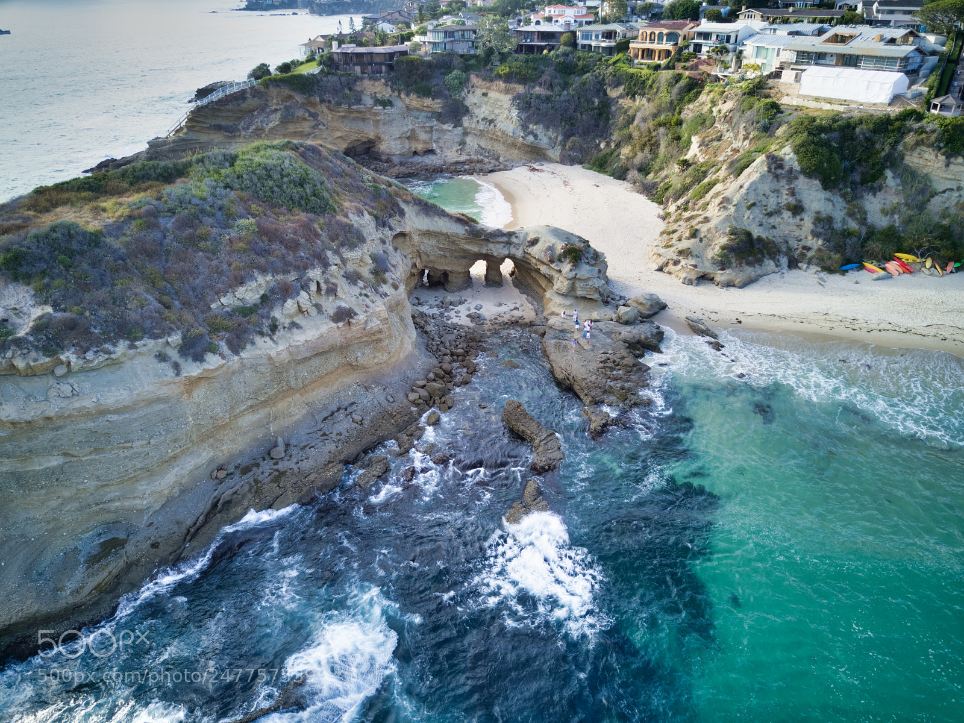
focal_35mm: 26
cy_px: 362
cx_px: 482
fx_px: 724
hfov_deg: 67.3
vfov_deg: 53.1
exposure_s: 1/115
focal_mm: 4.7
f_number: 2.2
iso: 100
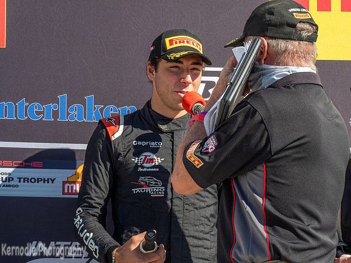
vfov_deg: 13.0
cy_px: 132
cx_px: 176
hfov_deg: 17.3
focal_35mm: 114
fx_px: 1156
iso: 200
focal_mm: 57
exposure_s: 1/80
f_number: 11
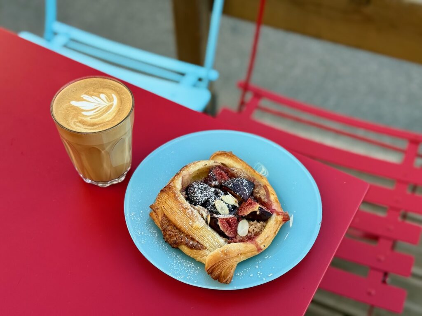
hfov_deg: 39.7
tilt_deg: -46.4
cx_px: 211
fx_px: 585
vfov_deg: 30.3
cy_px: 158
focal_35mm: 48
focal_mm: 6.76
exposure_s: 1/545
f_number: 1.78
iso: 64
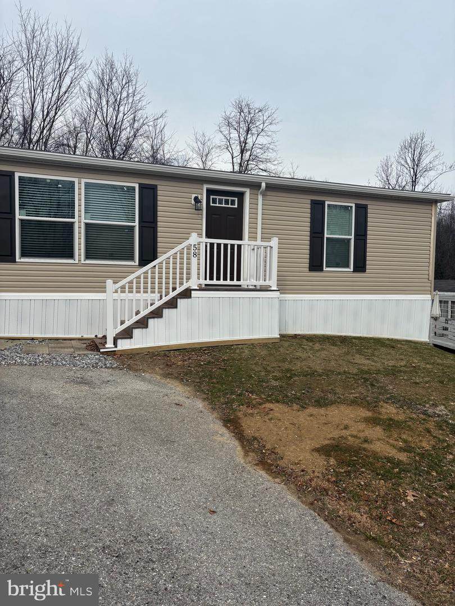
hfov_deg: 53.1
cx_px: 228
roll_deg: -1.4
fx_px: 456
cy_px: 303
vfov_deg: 67.3
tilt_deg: -1.2
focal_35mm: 26
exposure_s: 1/2710
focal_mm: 5.96
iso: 50
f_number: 1.6
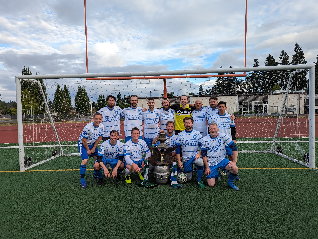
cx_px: 160
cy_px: 117
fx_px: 230
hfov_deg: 69.4
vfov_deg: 54.9
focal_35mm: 25
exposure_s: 1/820
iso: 53
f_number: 1.85
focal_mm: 6.81
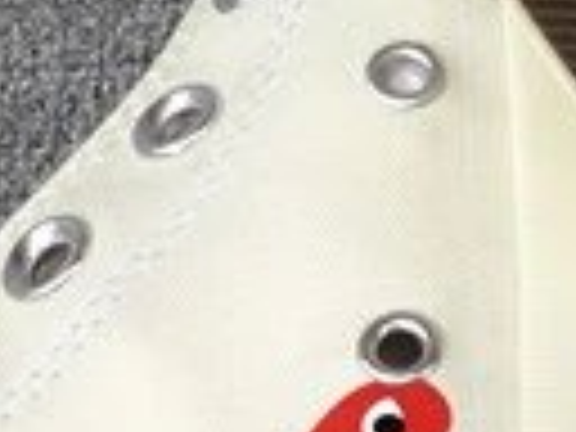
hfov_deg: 10.0
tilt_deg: -43.6
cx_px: 846
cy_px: -32
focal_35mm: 193
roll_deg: -5.4
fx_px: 3211
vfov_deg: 7.7
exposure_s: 1/109
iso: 25
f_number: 2.4
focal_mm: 3.3
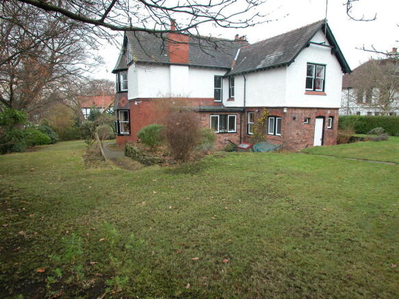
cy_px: 150
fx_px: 346
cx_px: 200
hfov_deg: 60.0
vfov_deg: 46.8
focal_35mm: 30
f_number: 3.1
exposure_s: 1/61.8
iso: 100
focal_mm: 7.7
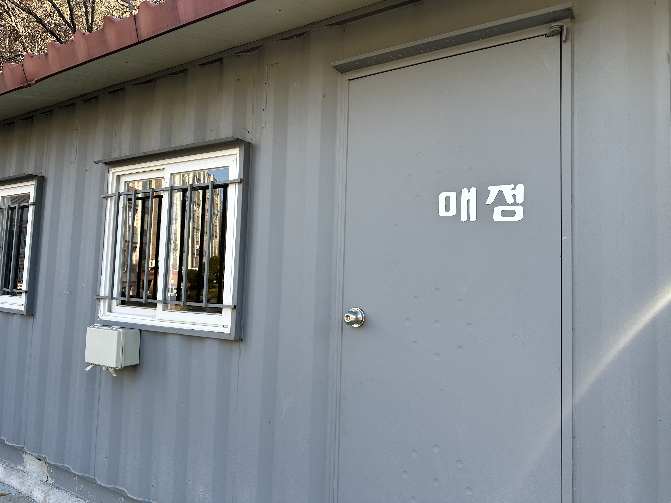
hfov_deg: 71.6
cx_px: 336
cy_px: 252
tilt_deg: +5.8
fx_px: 465
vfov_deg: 56.8
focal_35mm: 24
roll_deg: -2.2
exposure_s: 1/558
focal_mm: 6.86
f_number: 1.78
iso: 80
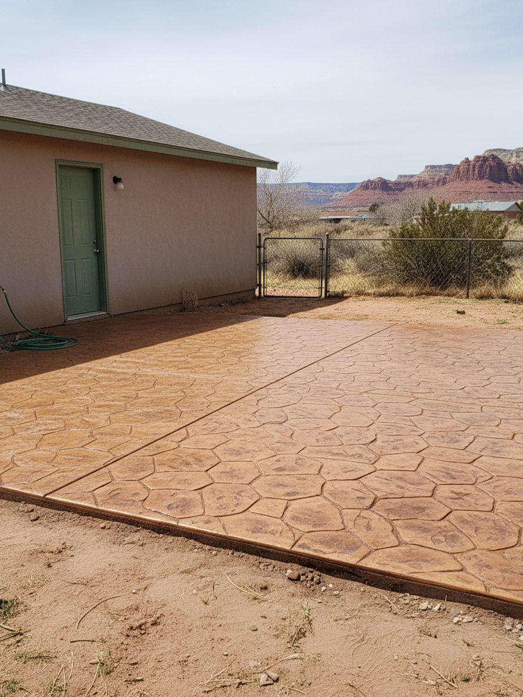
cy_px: 348
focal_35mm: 23
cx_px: 262
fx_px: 463
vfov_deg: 73.9
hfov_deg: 58.9
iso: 326
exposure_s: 1/184
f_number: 1.8
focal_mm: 6.4
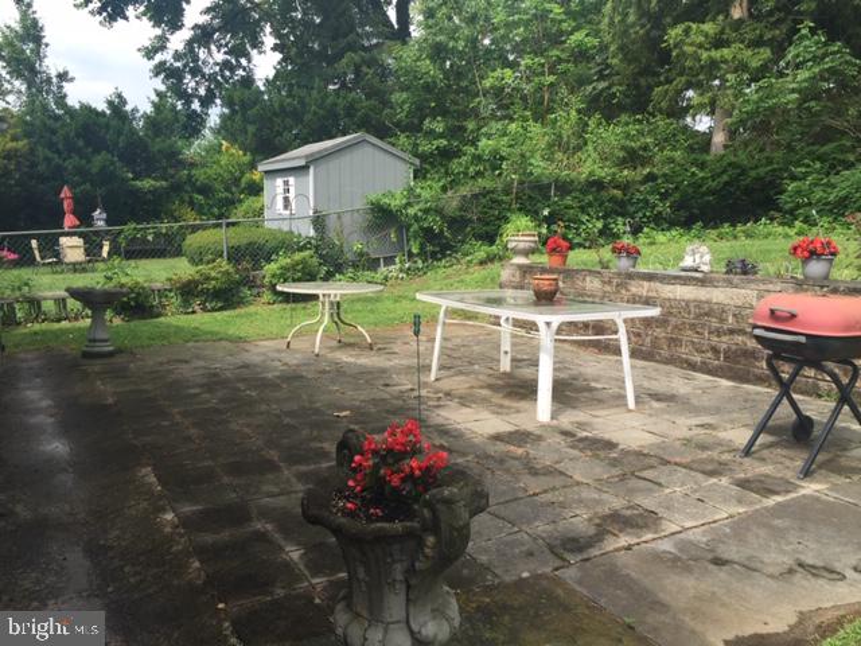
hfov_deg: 61.7
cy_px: 323
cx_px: 430
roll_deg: +0.0
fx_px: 721
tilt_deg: -7.1
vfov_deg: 48.2
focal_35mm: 29
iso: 32
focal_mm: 4.15
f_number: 2.2
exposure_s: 1/824
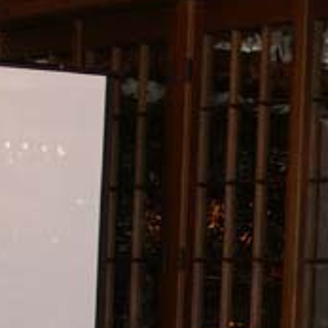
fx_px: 1780
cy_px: 418
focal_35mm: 166
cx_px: 616
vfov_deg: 10.3
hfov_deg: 9.9
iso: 200
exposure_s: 1/60
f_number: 3.5
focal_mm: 22
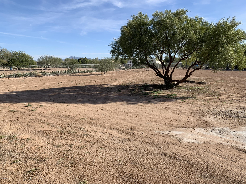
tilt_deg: -8.3
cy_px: 92
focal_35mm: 26
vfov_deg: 53.1
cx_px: 123
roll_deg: +0.7
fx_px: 185
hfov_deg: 67.3
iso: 25
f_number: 1.8
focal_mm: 4.25
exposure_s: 1/2208
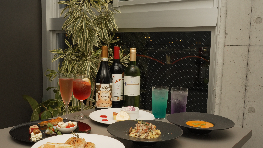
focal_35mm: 40
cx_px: 121
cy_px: 84
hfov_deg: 50.4
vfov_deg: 29.7
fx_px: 279
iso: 1600
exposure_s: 1/160
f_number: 16
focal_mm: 32
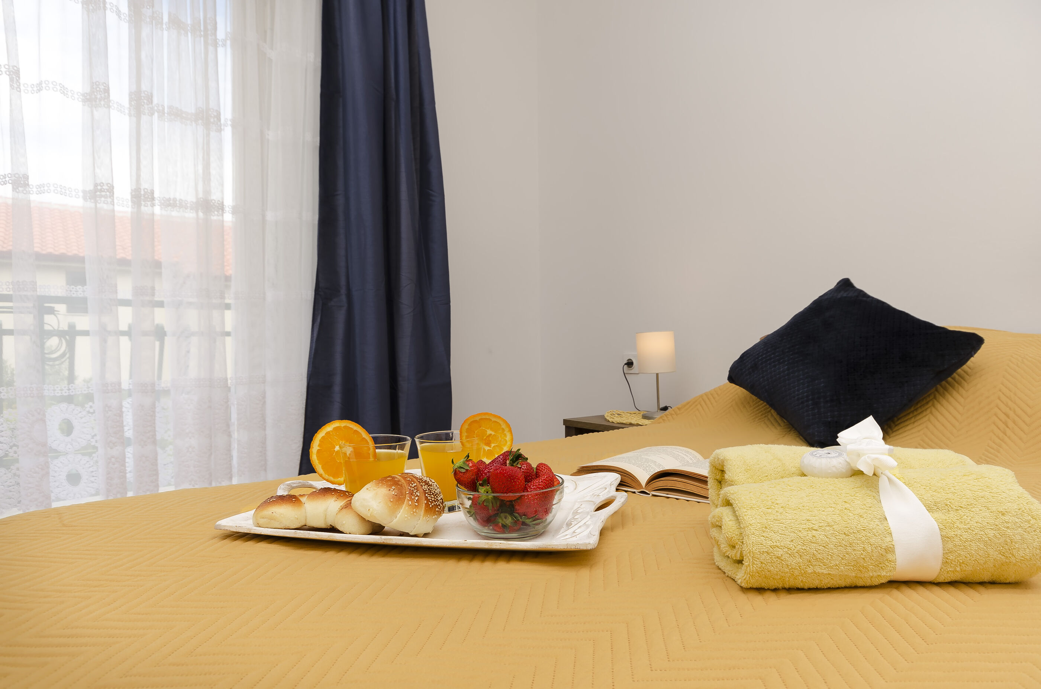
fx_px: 606
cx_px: 520
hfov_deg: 81.3
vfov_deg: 59.3
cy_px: 344
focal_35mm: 21
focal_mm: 14
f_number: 8
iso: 100
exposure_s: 1/80
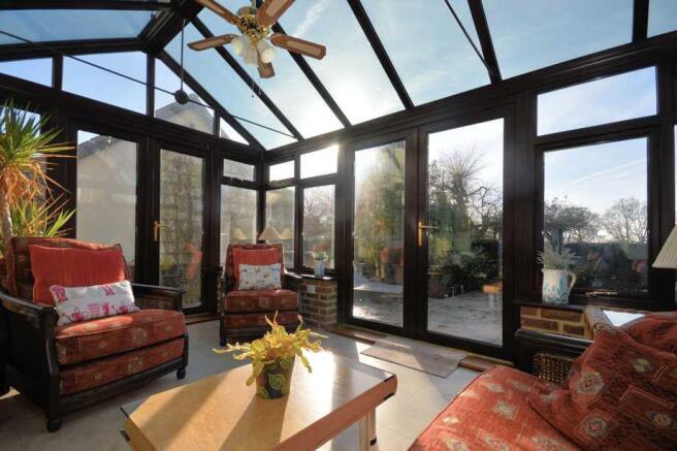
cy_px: 226
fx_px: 282
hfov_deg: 100.4
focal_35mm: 15
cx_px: 338
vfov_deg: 77.3
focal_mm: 10
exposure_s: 1/160
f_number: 6.3
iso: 100
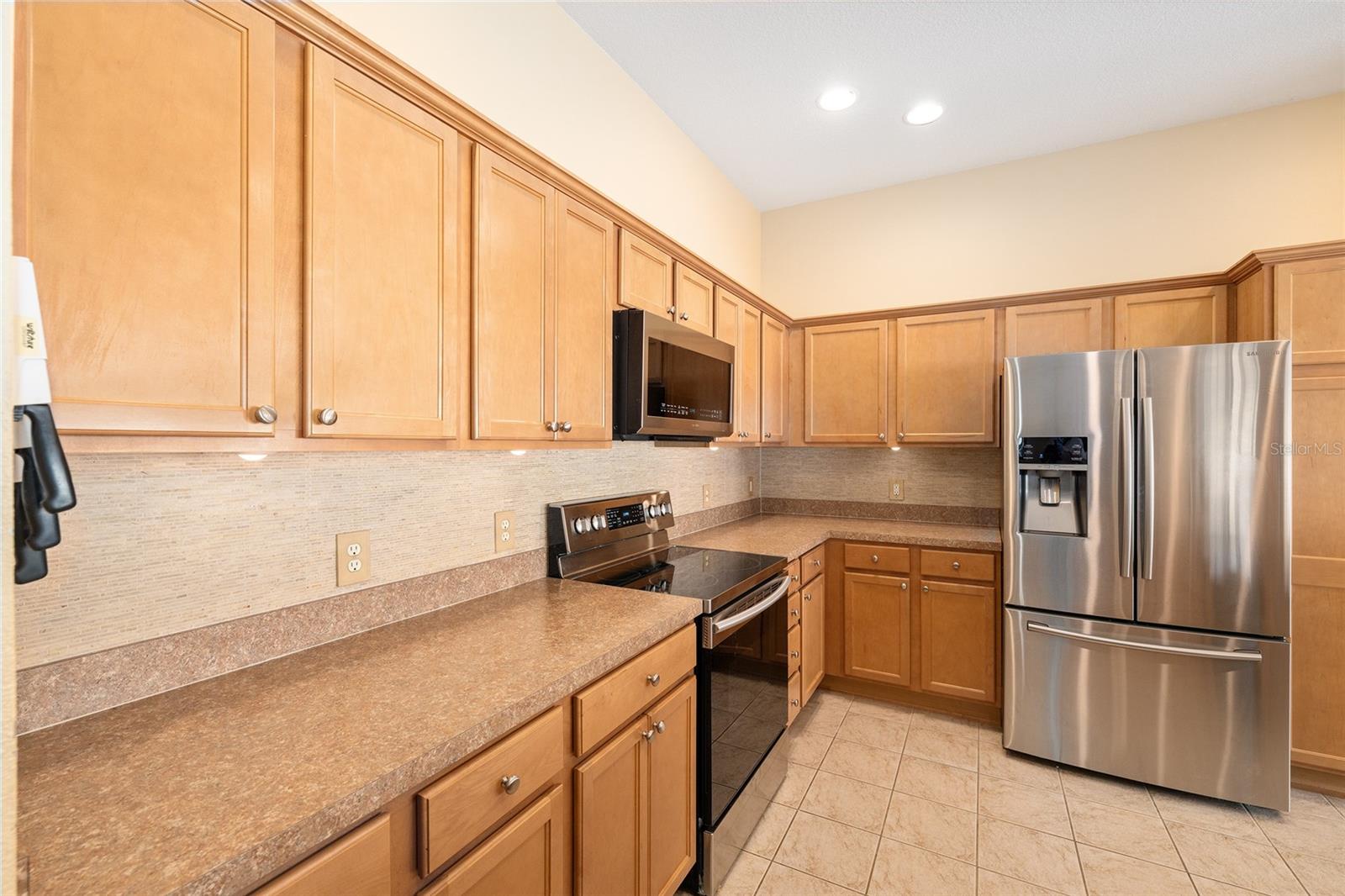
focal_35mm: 15
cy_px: 448
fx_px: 560
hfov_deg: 100.4
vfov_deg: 77.3
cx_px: 672
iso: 500
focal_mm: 15
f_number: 8
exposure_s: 1/13
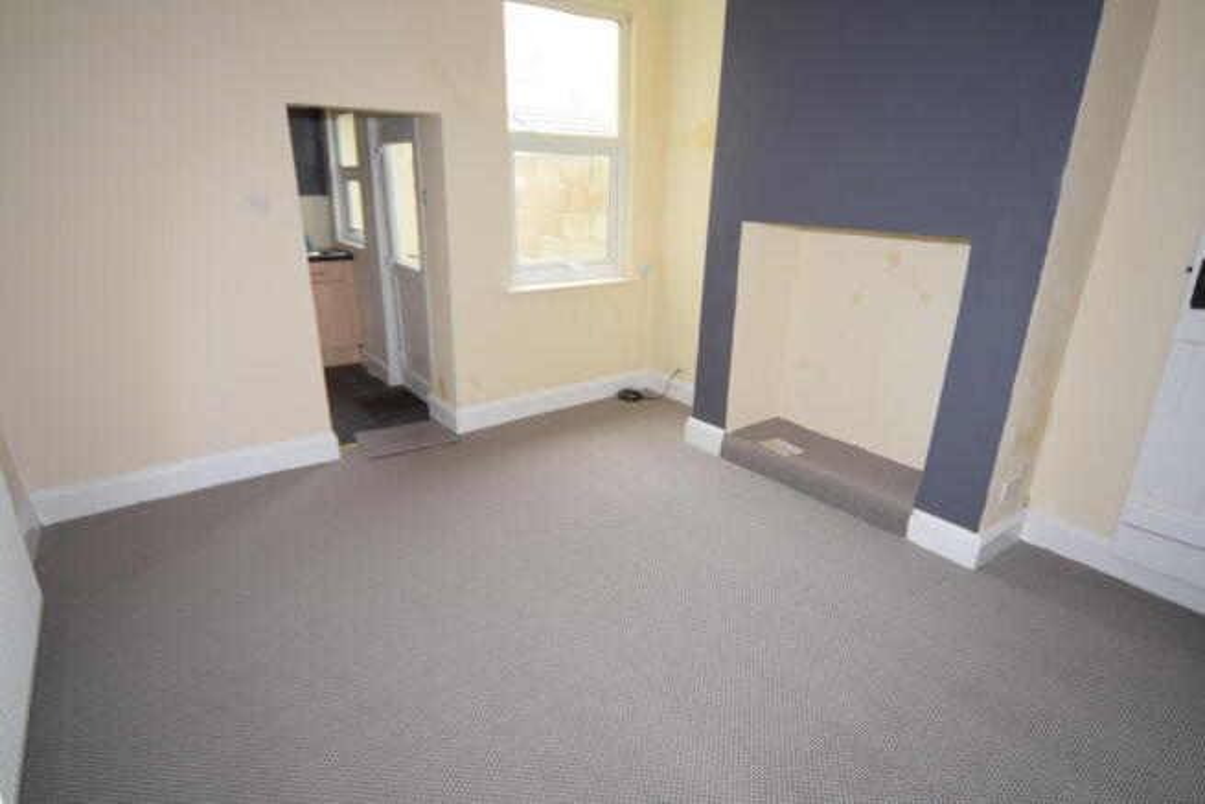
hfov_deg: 90.0
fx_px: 603
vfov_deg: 67.4
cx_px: 602
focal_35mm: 18
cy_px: 402
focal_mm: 12
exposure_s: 1/100
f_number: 5
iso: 800
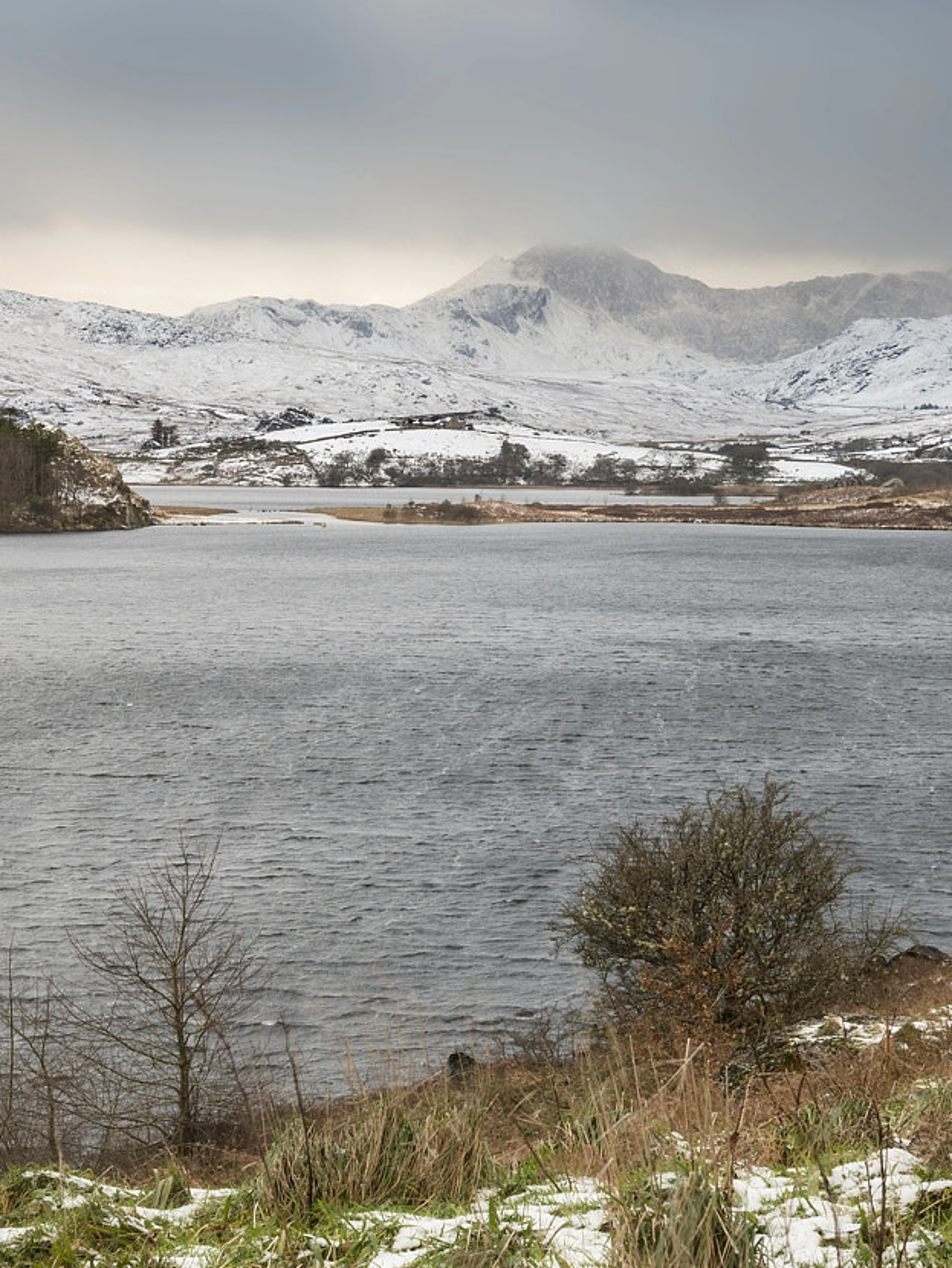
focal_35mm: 89
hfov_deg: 16.6
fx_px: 3262
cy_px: 495
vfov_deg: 22.0
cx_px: 414
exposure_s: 1/8
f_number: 16
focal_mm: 48
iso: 100
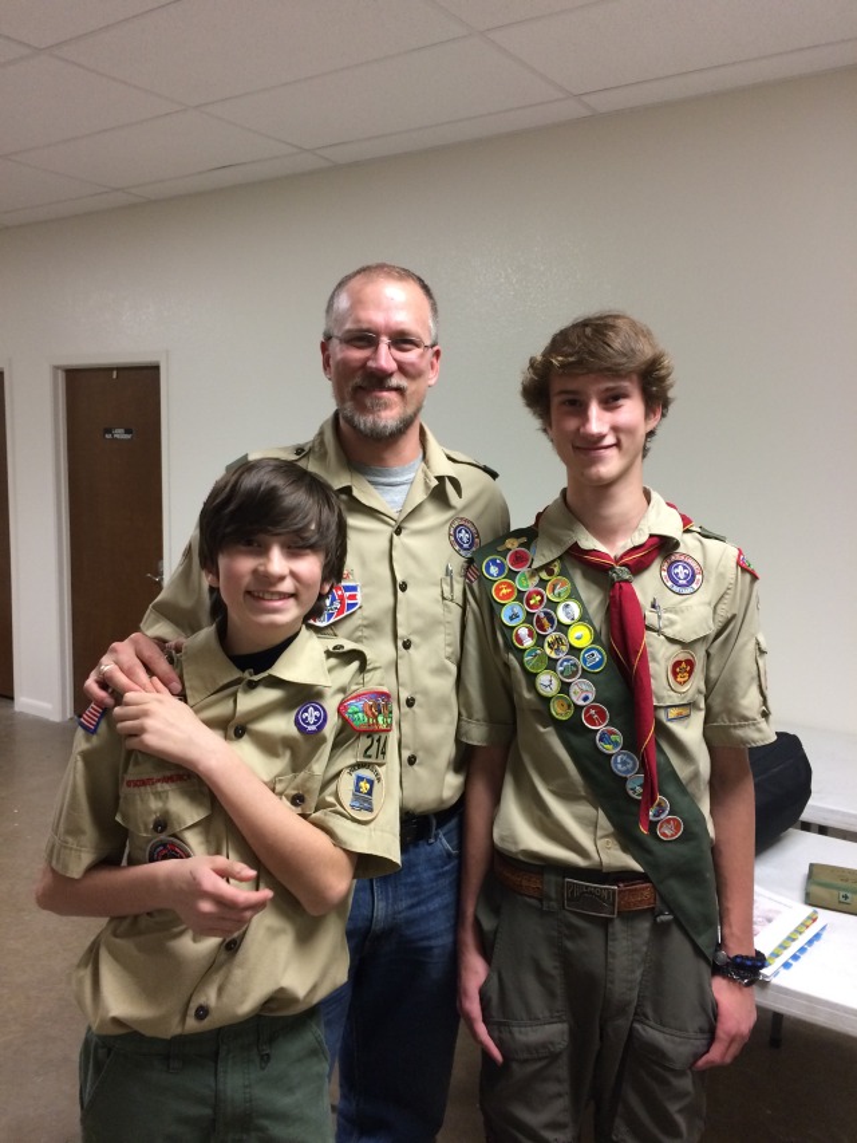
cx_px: 428
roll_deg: -1.1
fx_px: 957
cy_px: 572
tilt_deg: -8.3
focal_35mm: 29
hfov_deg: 48.2
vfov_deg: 61.7
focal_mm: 4.15
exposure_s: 1/30
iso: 125
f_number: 2.2
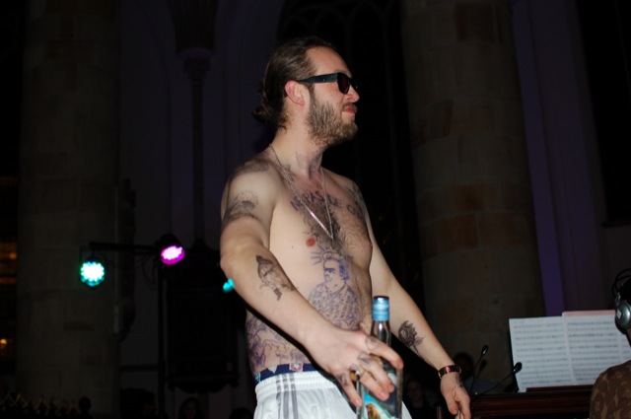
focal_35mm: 52
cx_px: 316
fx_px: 919
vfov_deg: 25.7
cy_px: 210
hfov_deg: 37.9
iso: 400
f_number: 3.5
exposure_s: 1/60
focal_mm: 35
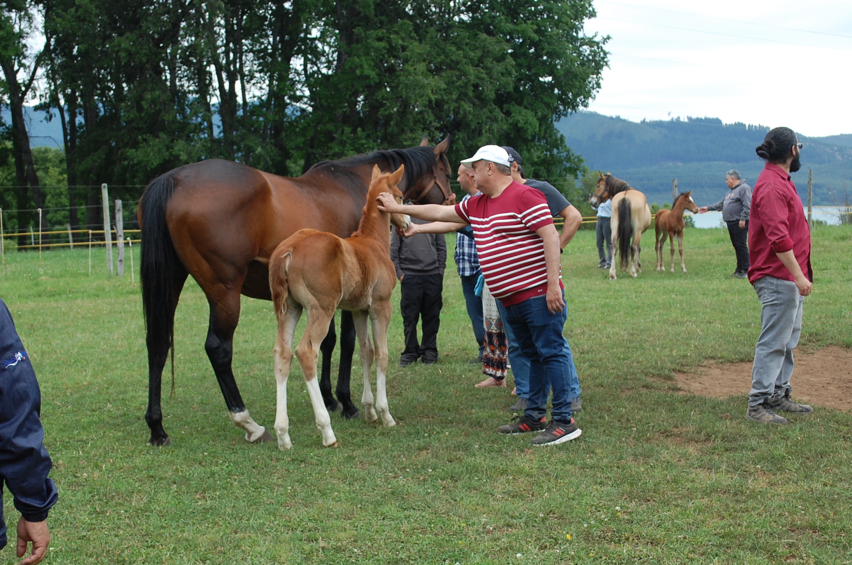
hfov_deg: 36.9
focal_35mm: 54
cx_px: 426
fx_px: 1276
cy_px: 282
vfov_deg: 25.0
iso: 320
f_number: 5.6
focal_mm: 36
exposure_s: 1/125
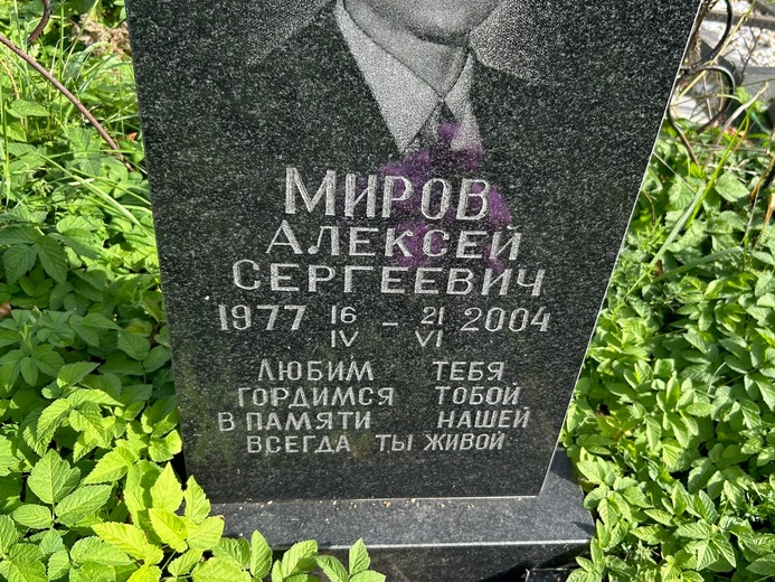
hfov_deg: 59.9
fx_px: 672
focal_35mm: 30
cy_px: 255
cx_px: 414
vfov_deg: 46.7
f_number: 1.5
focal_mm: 5.7
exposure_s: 1/965
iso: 50
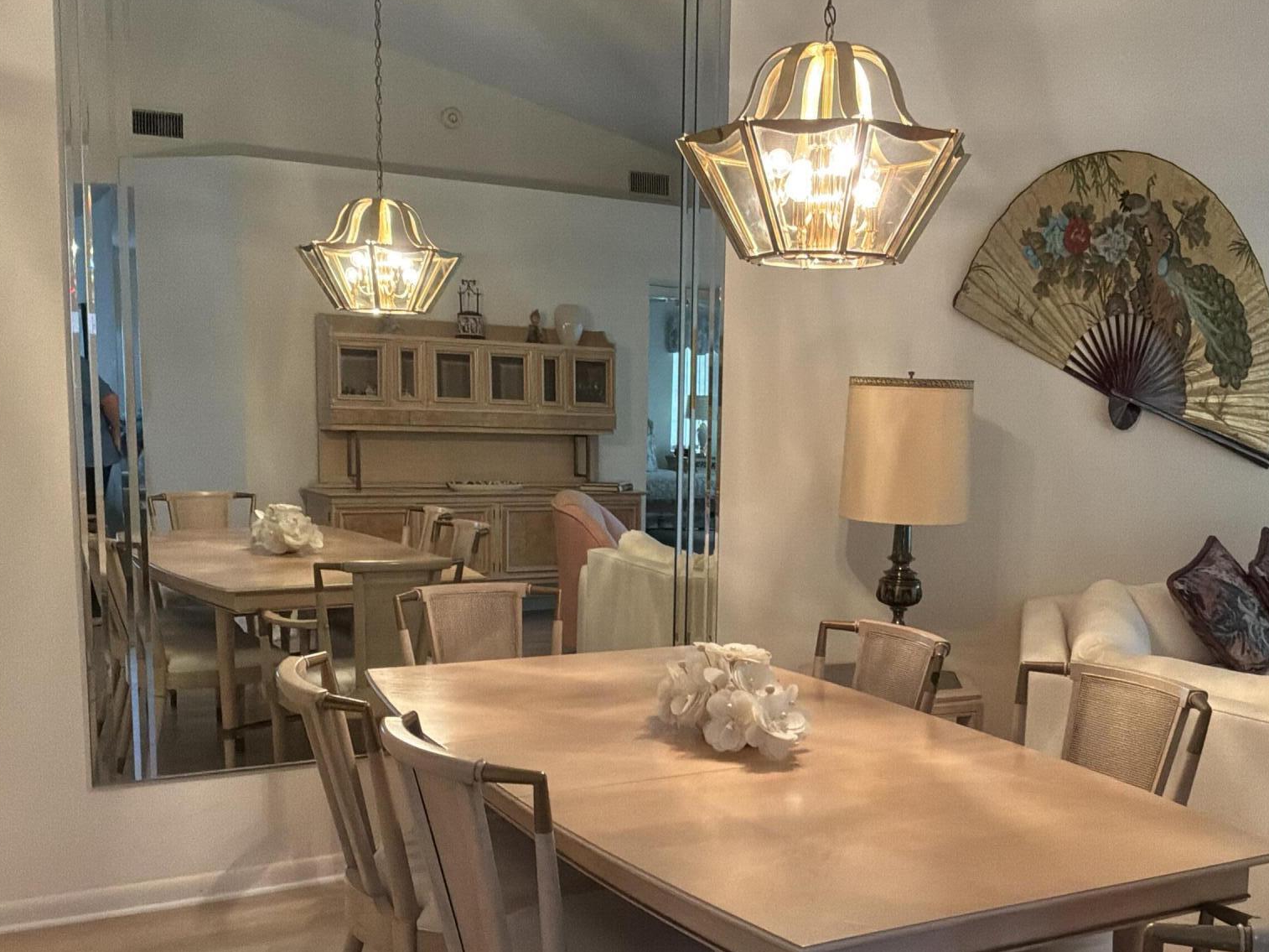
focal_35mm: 37
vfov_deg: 38.3
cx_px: 745
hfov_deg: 49.9
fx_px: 1356
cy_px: 620
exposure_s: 1/41
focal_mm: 3
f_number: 1.8
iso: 320
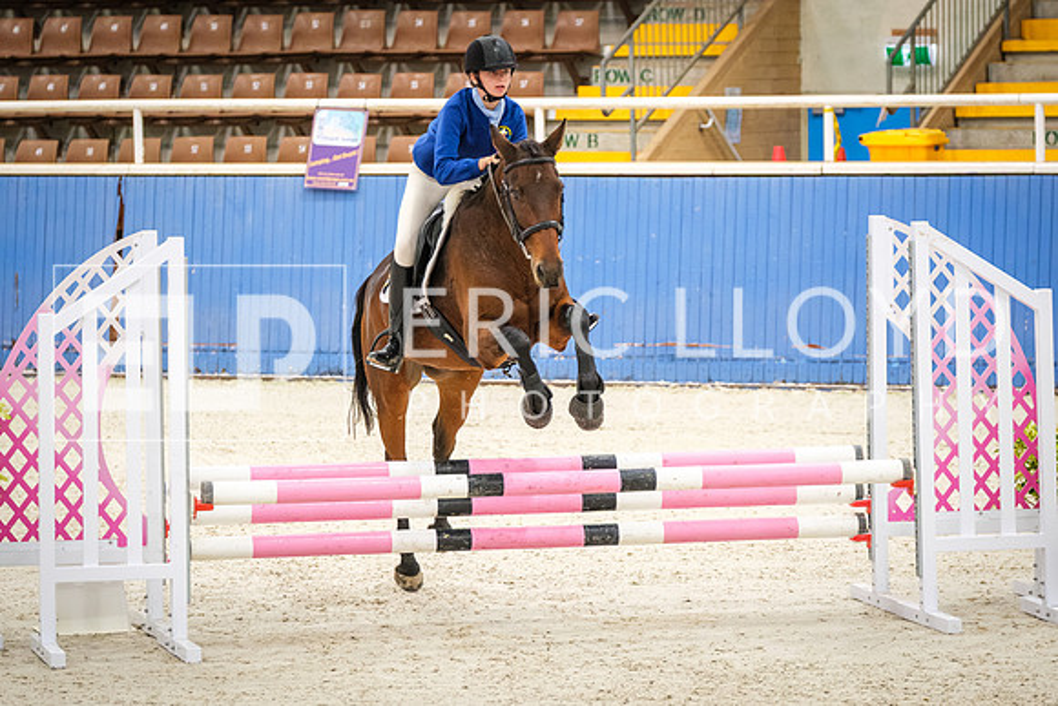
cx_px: 506
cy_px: 333
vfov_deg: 8.3
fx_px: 4881
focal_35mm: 166
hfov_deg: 12.4
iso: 2000
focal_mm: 90.6
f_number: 2.8
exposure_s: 1/640
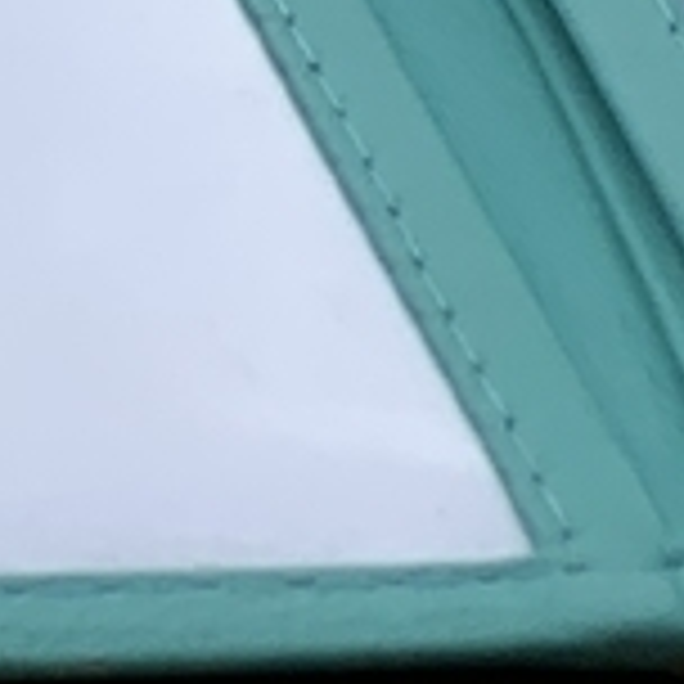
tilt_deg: -21.4
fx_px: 8115
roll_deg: -0.4
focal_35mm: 363
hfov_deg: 4.5
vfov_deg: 4.7
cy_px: -1220
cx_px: -1989
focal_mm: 6
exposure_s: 1/1043
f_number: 2.4
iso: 16
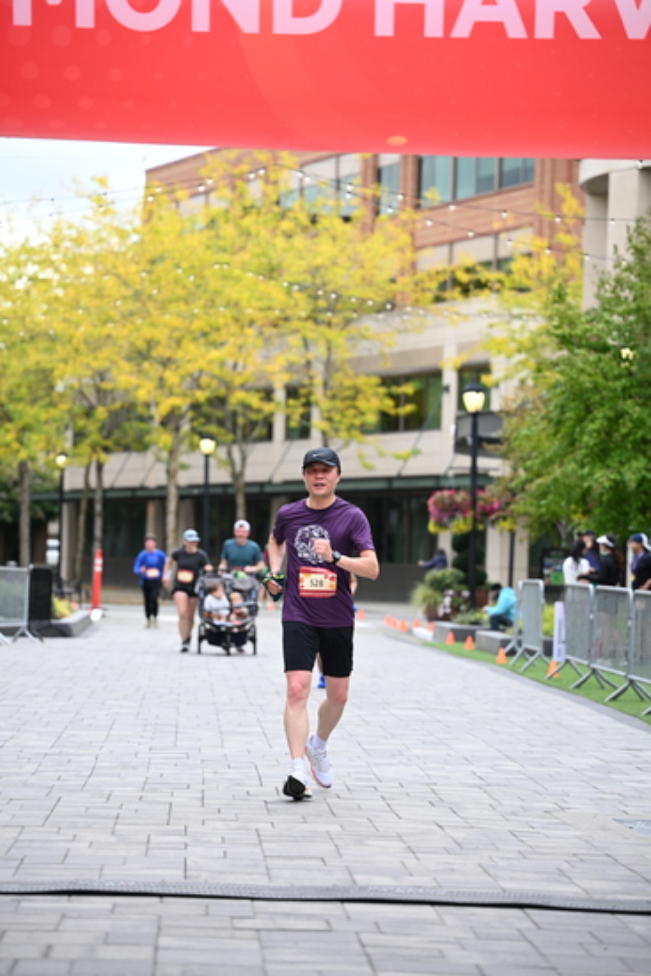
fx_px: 2765
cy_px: 488
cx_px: 326
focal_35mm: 102
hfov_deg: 13.4
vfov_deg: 20.0
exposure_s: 1/2000
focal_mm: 102
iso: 640
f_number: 2.8
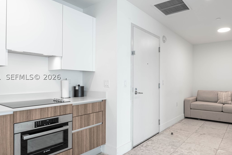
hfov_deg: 74.4
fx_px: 148
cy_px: 76
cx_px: 149
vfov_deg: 55.1
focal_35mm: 23
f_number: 11
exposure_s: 1/6
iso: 400
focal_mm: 14
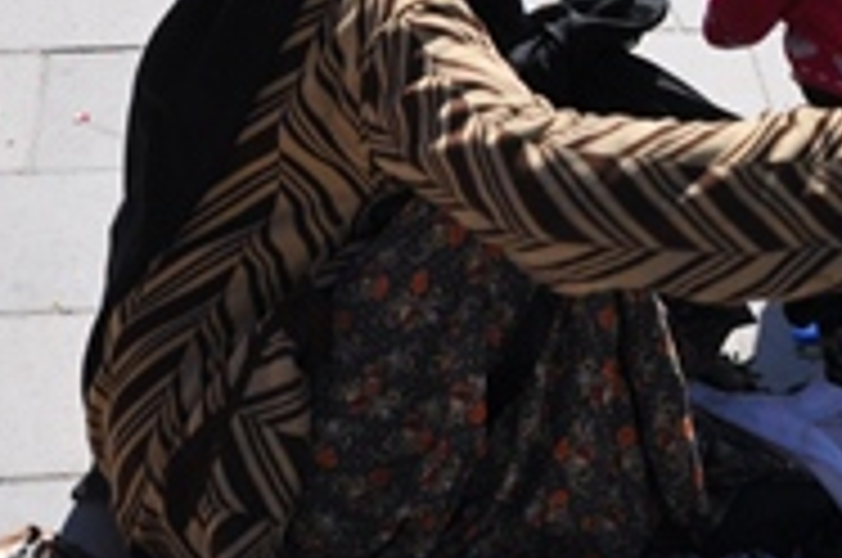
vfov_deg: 8.4
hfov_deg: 13.0
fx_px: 3596
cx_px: 991
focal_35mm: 154
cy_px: -556
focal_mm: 24
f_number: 9
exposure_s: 1/320
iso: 200
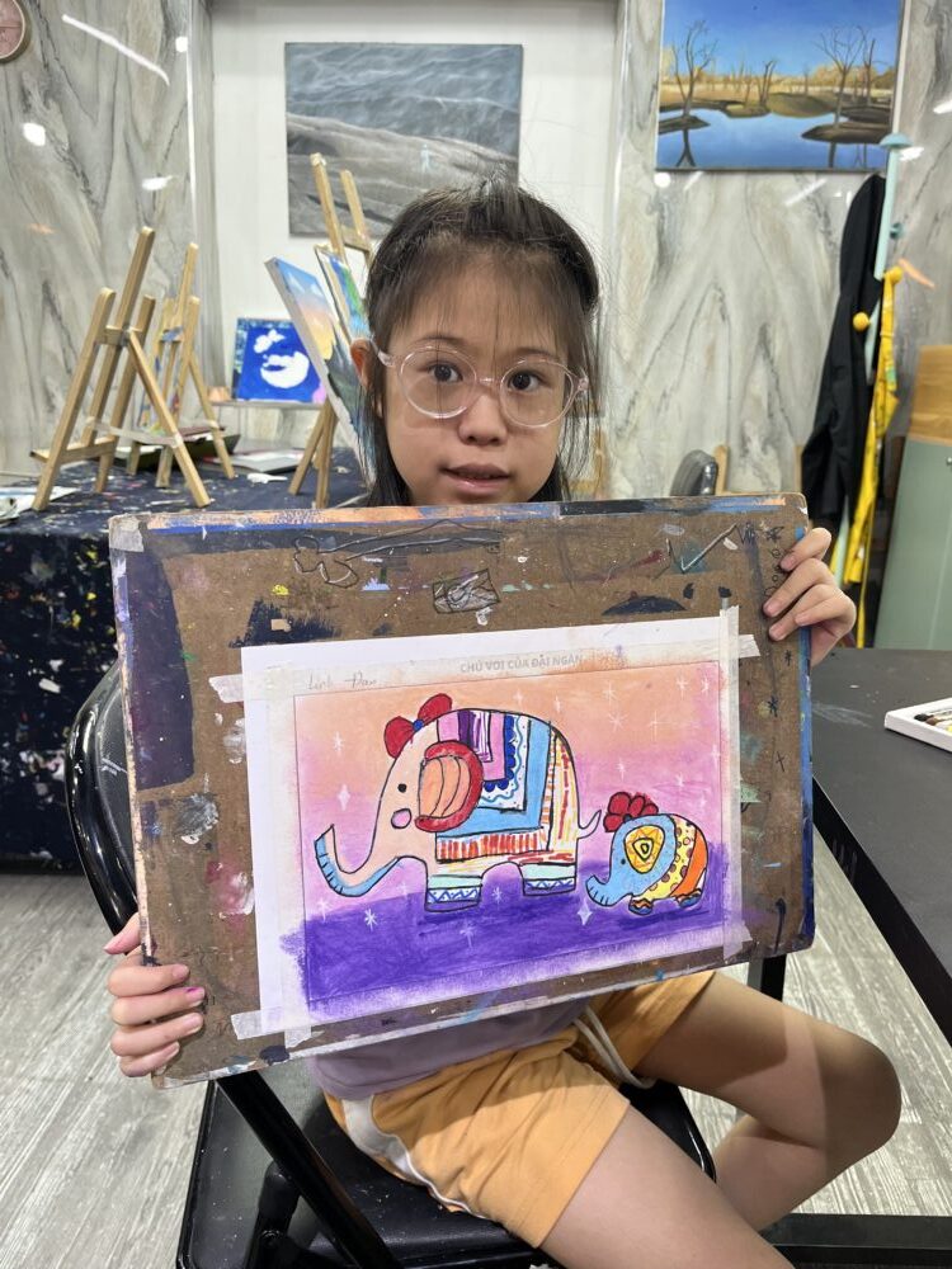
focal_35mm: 26
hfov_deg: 53.1
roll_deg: -0.6
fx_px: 953
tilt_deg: -15.9
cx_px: 476
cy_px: 634
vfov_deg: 67.3
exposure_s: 1/100
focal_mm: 5.1
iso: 125
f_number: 1.6
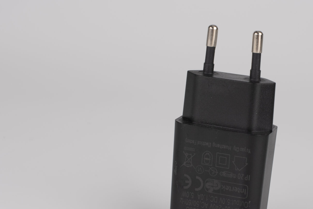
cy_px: 121
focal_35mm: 99
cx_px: 211
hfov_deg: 20.5
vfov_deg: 13.8
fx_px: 861
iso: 100
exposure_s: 1/100
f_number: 16
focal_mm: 50
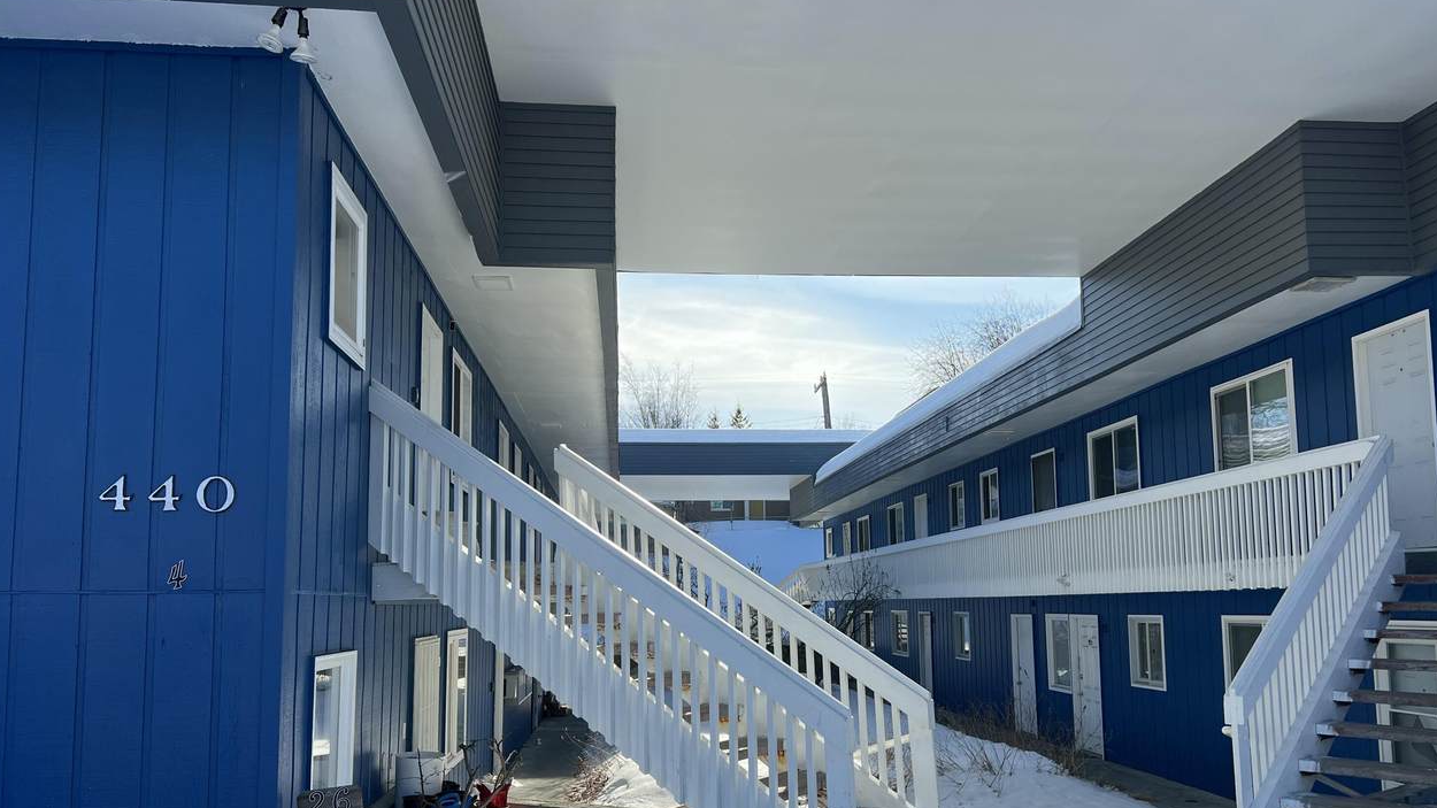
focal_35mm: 29
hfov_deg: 66.1
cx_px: 725
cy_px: 484
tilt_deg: +4.3
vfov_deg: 40.0
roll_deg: +0.5
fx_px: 1105
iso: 50
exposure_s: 1/3165
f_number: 1.5
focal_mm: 5.7
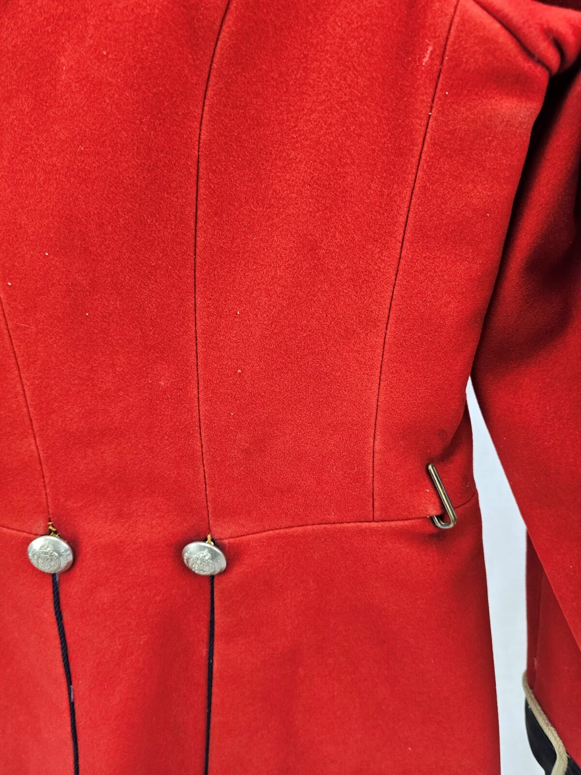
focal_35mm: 23
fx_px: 515
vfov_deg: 73.9
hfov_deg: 58.9
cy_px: 388
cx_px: 290
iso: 160
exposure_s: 1/100
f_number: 1.7
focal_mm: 6.3
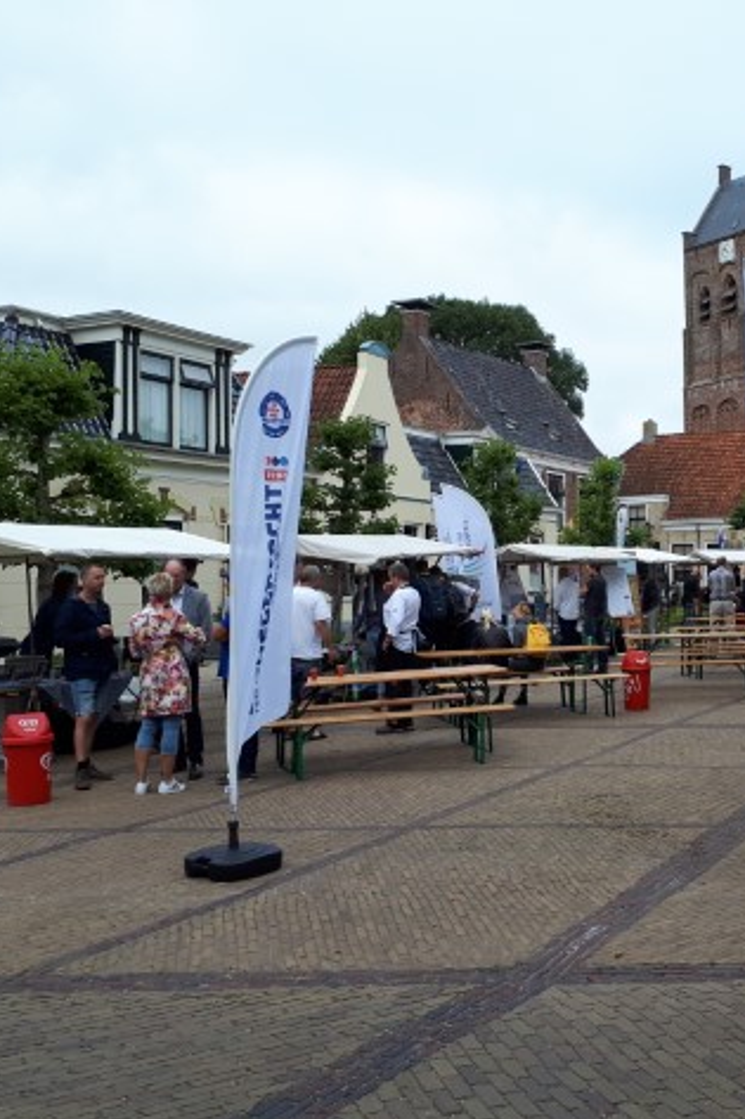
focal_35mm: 38
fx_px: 1180
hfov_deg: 33.7
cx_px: 627
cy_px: 565
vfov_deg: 50.7
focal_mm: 3.6
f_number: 1.9
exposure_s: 1/1020
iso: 40
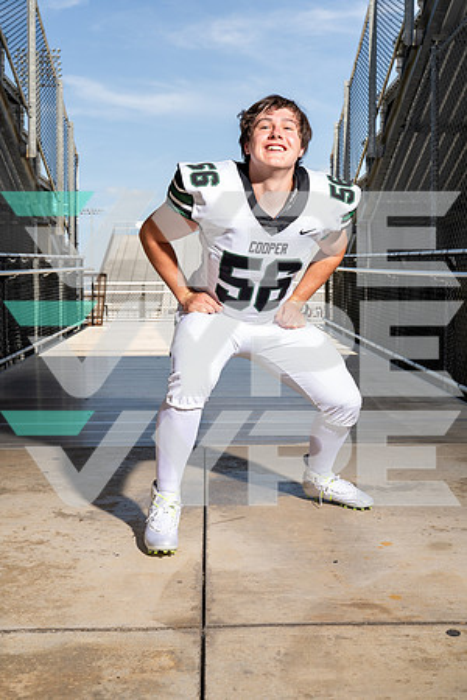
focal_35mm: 40
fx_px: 778
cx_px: 234
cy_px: 350
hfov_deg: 33.4
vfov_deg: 48.5
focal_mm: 40
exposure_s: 1/250
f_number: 8
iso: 160
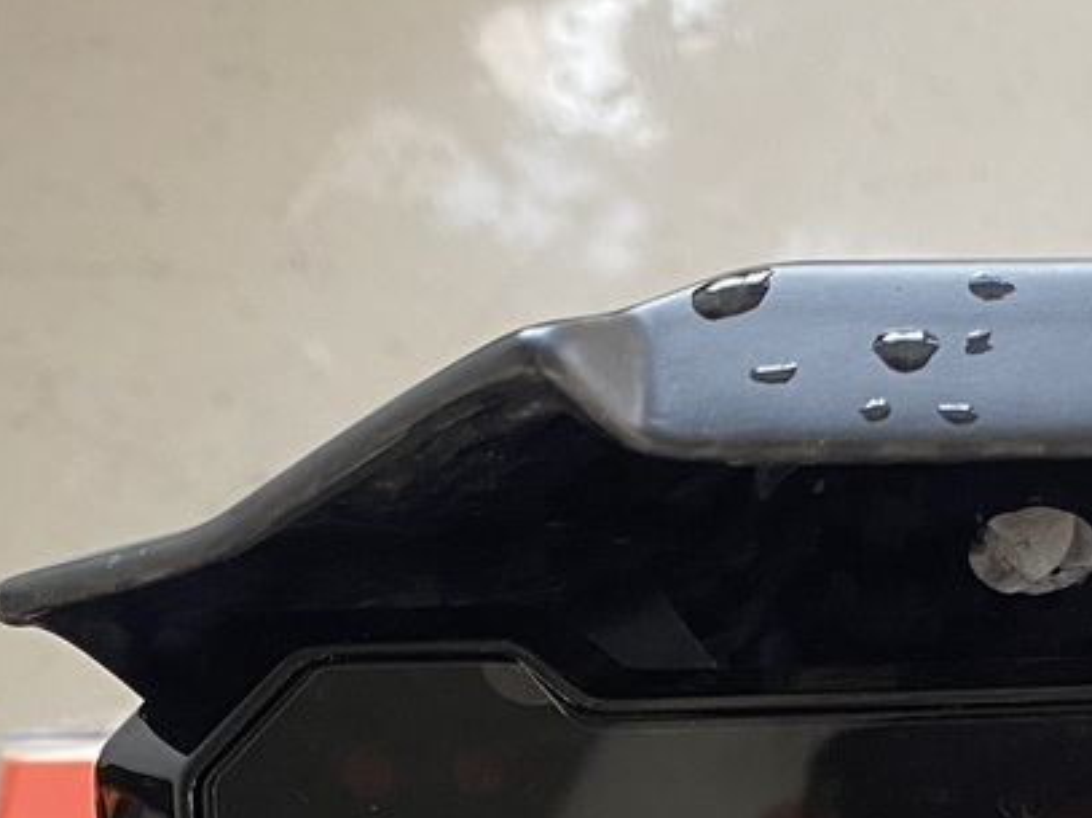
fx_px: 2901
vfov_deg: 15.0
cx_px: 845
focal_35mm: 92
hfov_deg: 21.1
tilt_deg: -53.6
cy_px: 1202
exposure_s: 1/50
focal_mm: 4.25
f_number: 1.8
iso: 100
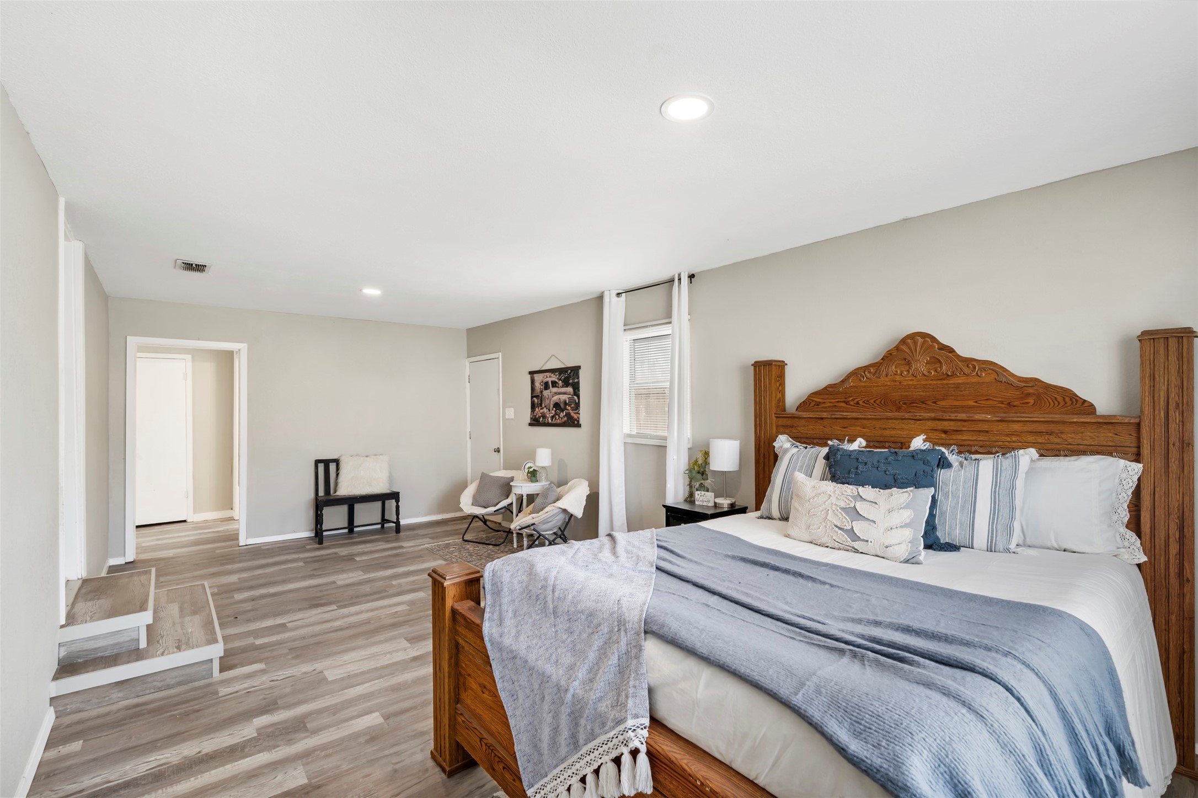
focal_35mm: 16
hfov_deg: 96.7
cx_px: 599
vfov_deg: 73.7
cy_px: 399
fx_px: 532
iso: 250
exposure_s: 1/15
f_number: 9
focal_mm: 16
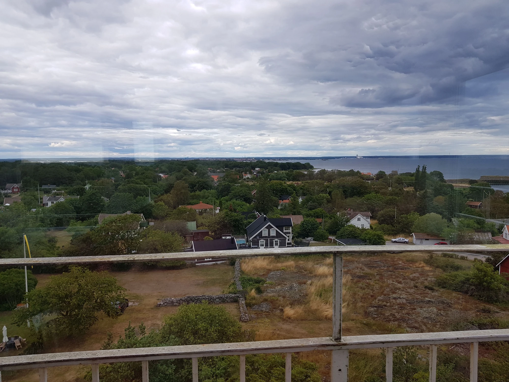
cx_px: 254
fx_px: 382
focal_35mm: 26
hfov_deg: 67.3
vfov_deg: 53.1
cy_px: 191
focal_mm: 4.2
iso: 40
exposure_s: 1/858
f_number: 1.7
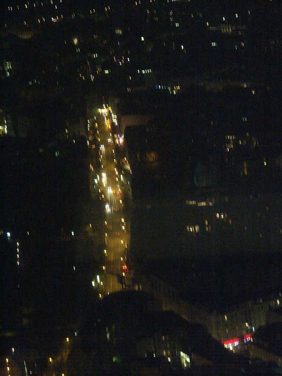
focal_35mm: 151
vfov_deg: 13.1
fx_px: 1640
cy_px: 188
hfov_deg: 9.8
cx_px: 141
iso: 800
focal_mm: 38.32
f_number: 3.5
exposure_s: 1/6
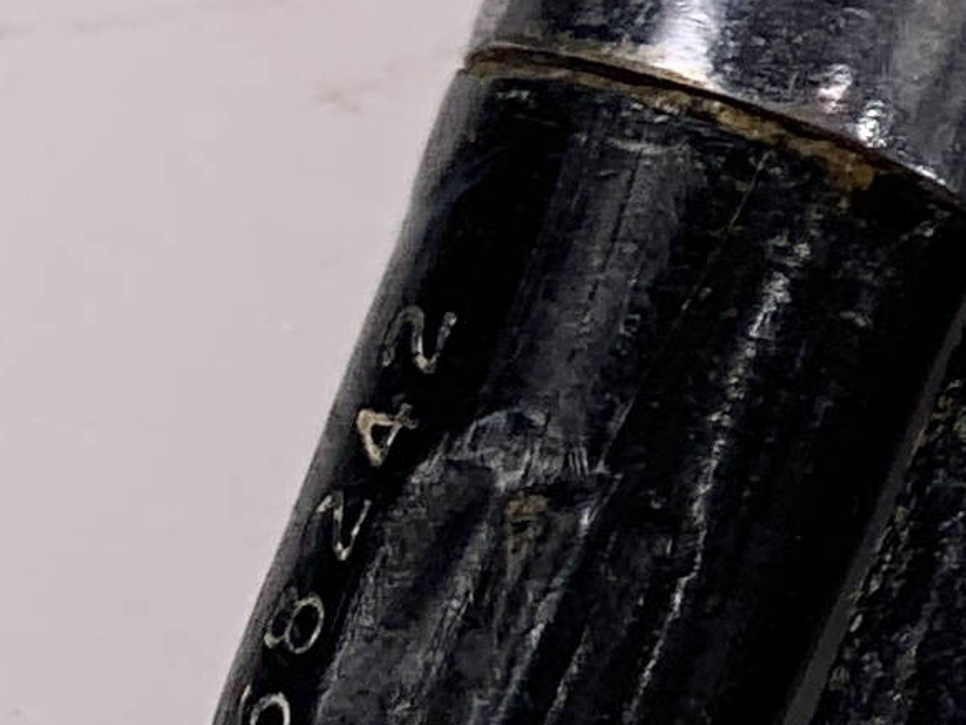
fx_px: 5025
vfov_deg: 8.1
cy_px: -287
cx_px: 2765
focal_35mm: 180
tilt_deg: -66.5
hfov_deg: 9.1
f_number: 1.8
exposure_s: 1/349
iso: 25
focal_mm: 4.25
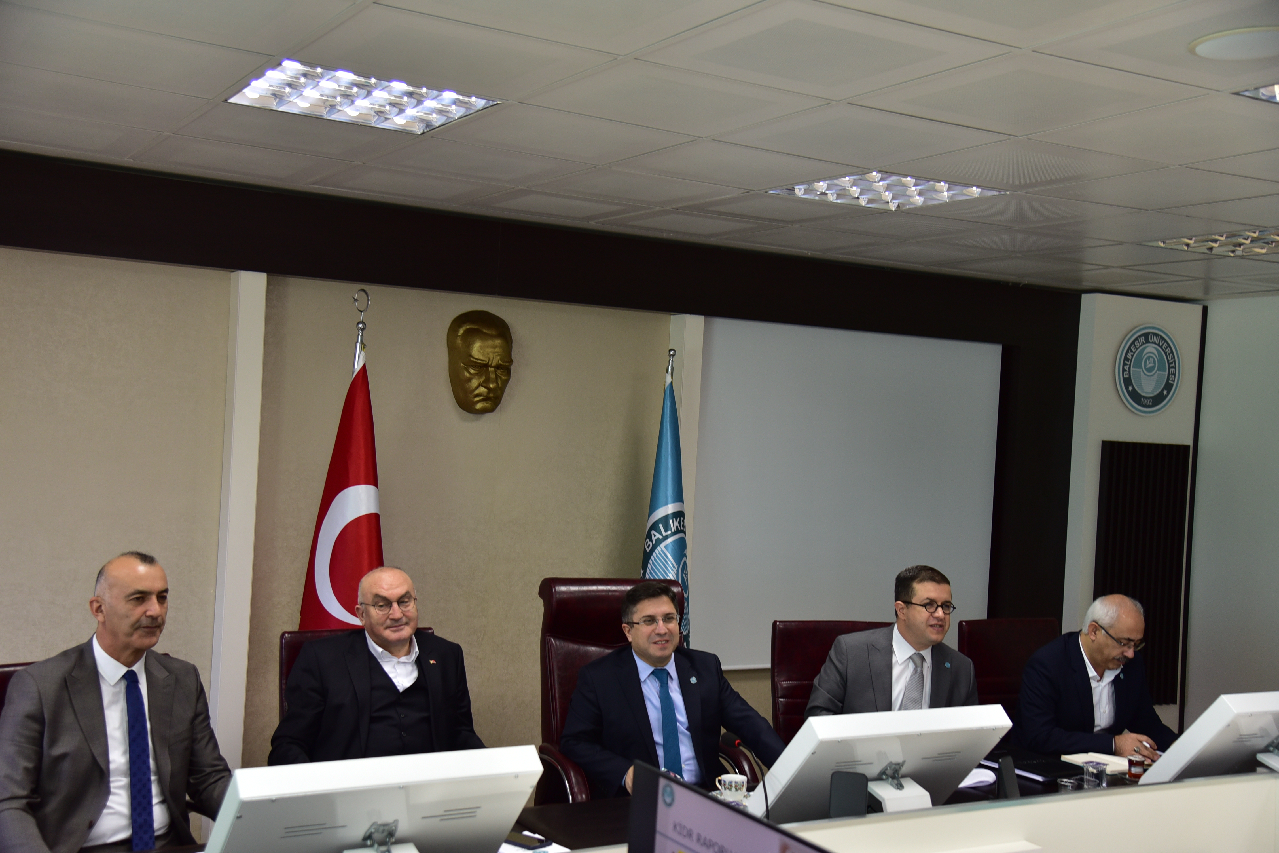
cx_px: 640
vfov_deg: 35.1
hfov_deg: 50.7
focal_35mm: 38
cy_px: 426
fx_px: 1350
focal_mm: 38
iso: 320
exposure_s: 1/50
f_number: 4
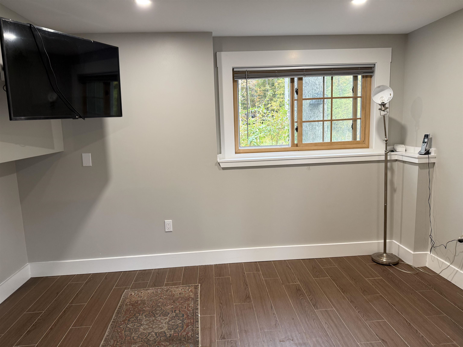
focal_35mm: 24
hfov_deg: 71.6
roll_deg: +2.0
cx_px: 232
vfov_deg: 56.8
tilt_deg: -5.3
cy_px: 174
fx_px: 321
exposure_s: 1/60
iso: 160
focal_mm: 6.76
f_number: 1.78
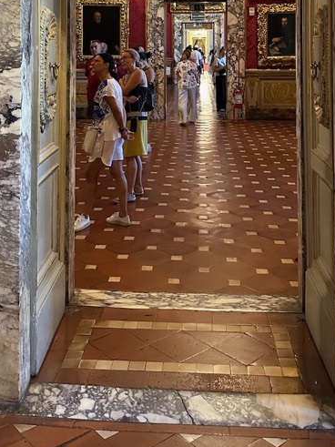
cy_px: 48
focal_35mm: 44
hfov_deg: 32.9
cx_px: 158
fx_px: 568
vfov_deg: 39.9
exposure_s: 1/50
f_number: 1.78
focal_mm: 6.86
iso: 800
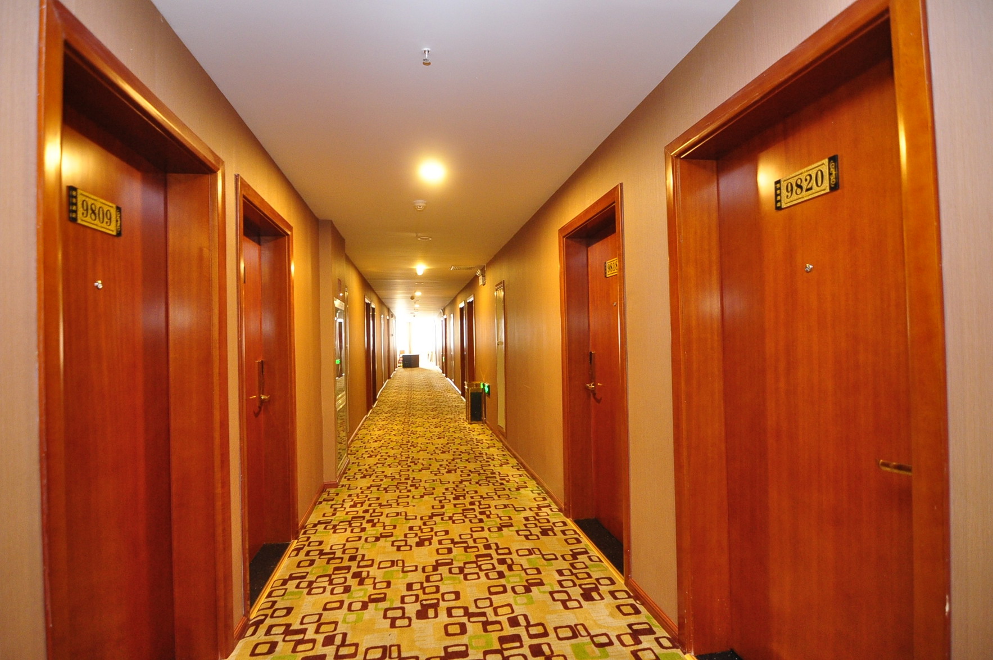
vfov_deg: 69.5
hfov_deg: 92.5
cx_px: 496
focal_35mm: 17
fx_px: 475
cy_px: 330
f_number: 2.8
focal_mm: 11.5
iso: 1250
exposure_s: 1/15
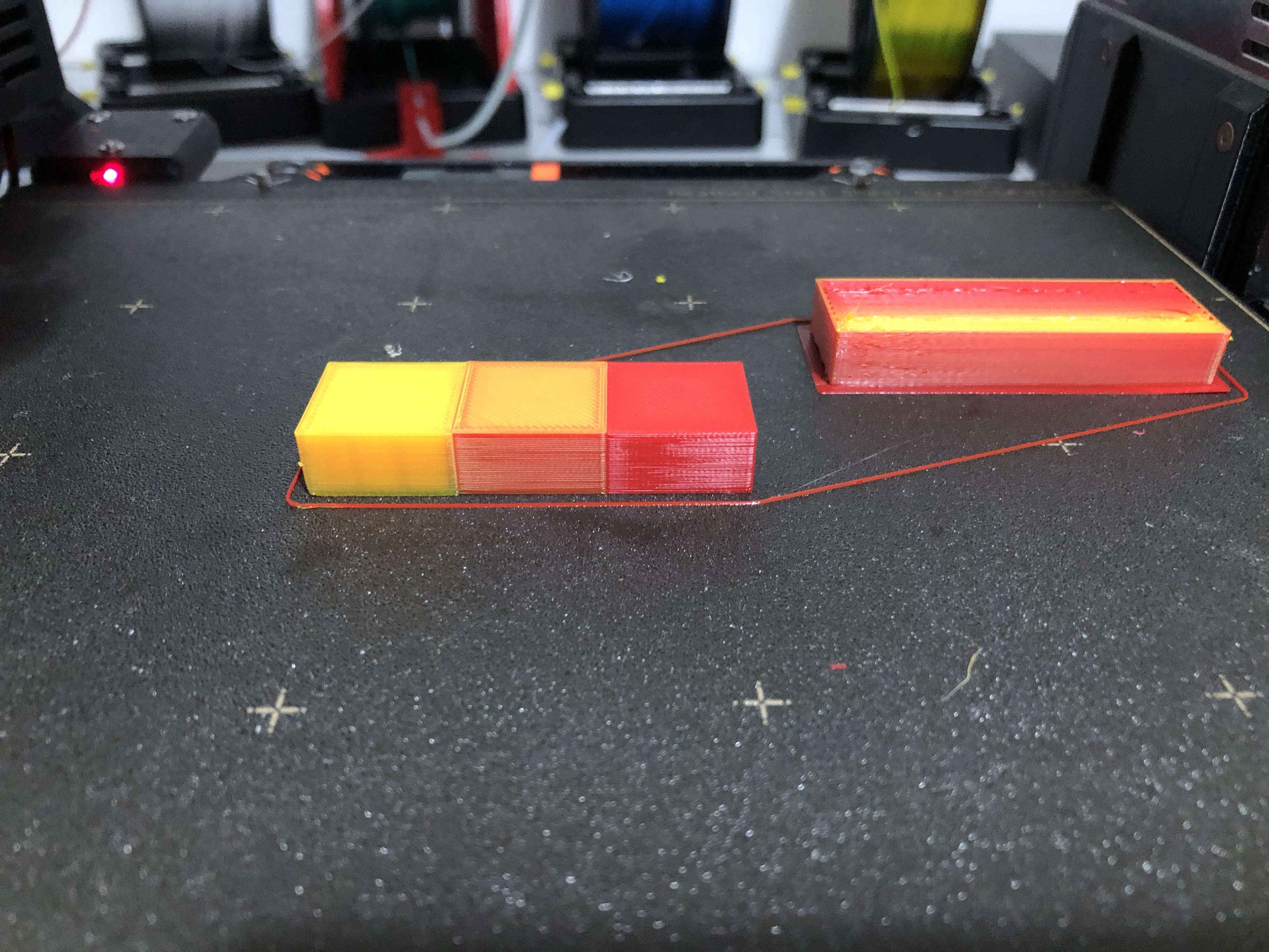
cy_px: 476
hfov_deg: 63.4
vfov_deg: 49.7
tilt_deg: -34.1
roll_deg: +0.9
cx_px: 634
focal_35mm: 28
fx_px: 1026
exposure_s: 1/5
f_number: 1.8
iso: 100
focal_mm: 3.99
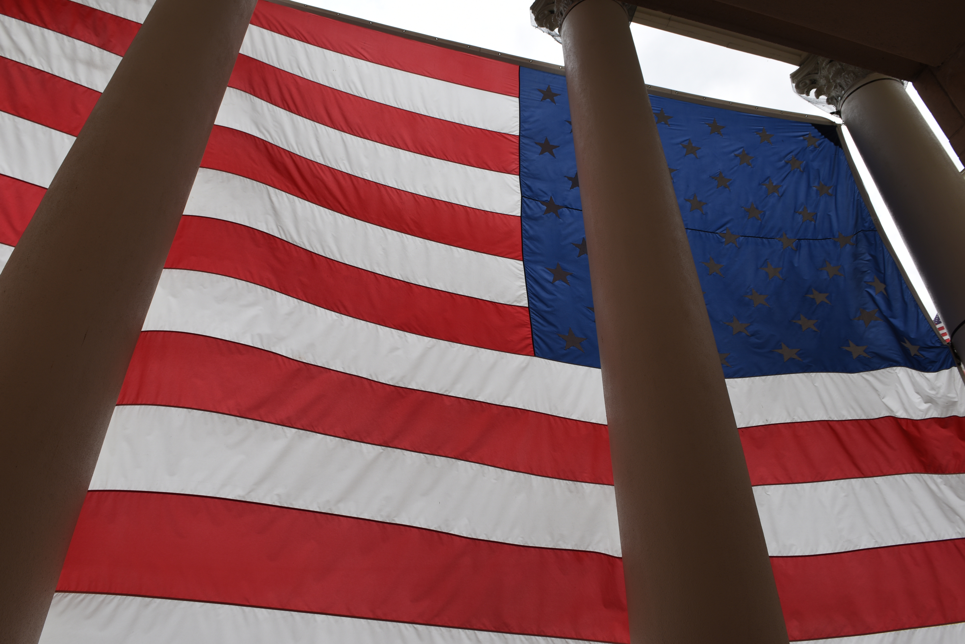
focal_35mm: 24
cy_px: 322
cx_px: 482
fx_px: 644
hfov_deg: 73.7
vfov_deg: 53.2
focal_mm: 24
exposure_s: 1/250
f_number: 11
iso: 125
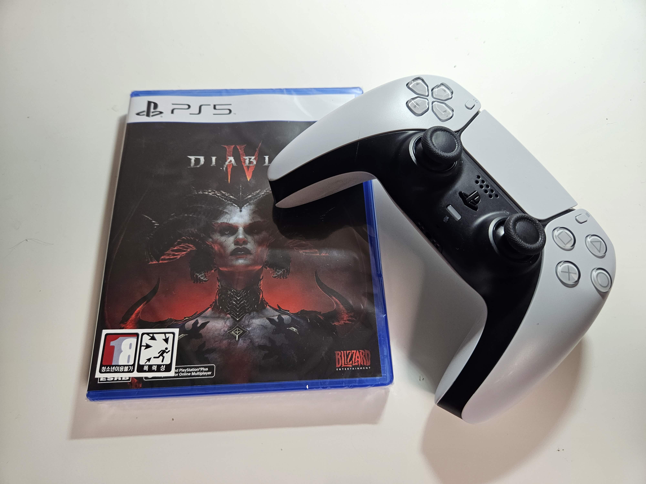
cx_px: 323
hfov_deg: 73.9
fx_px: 429
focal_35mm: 23
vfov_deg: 58.9
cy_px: 242
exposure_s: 1/180
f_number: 1.8
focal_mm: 5.4
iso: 160
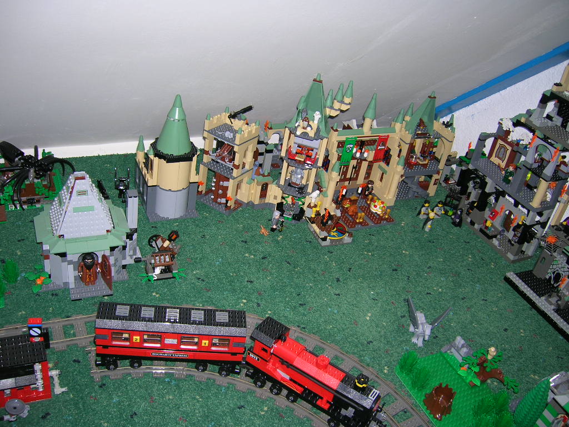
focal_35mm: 34
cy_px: 214
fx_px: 559
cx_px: 284
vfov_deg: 41.8
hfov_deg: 54.0
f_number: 2.9
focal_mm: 5.7
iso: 50
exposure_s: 1/60.1
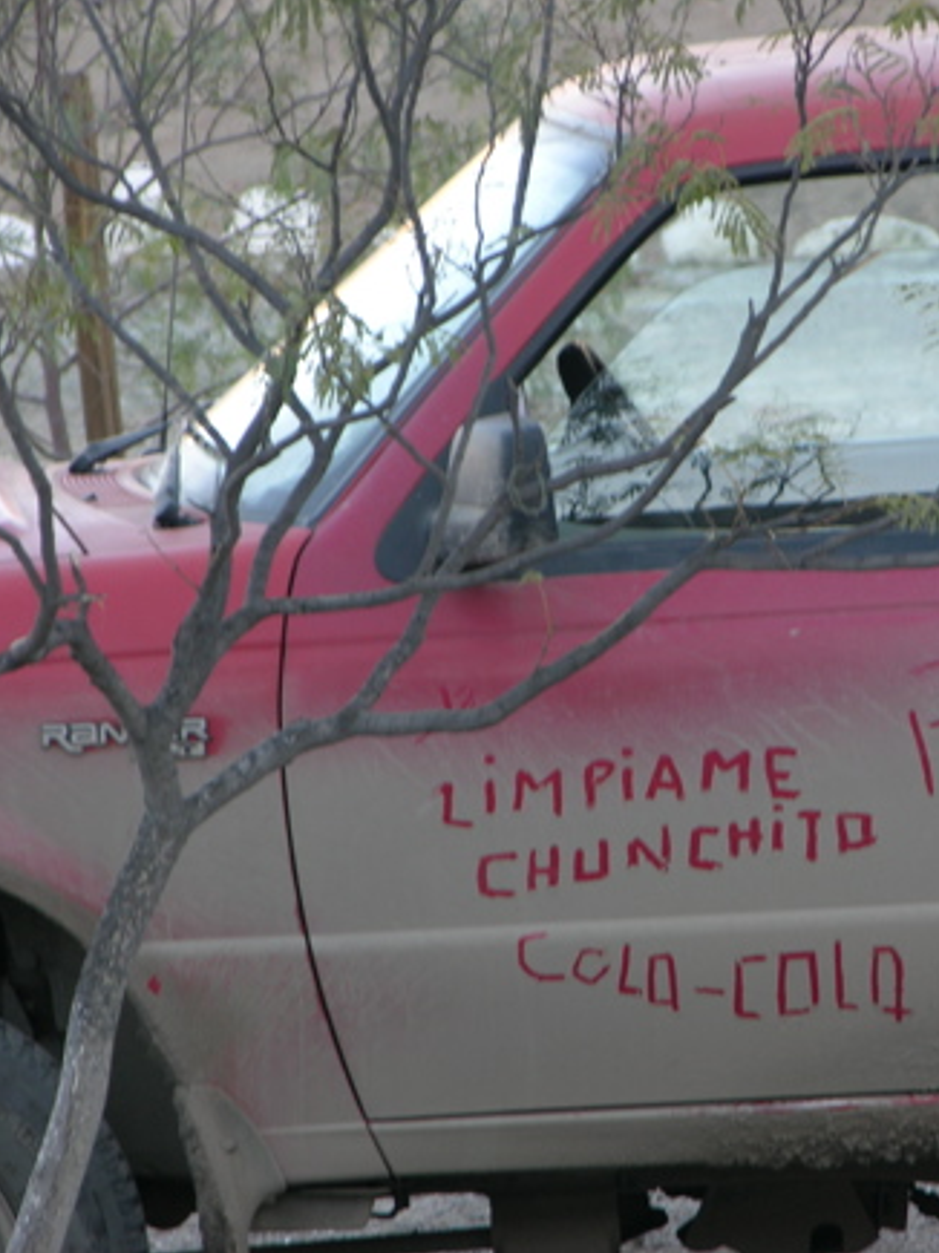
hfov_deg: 3.7
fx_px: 14366
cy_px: 570
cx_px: 634
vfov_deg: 5.0
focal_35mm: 397
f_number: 4.2
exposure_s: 1/40.2
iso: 50
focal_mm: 67.7
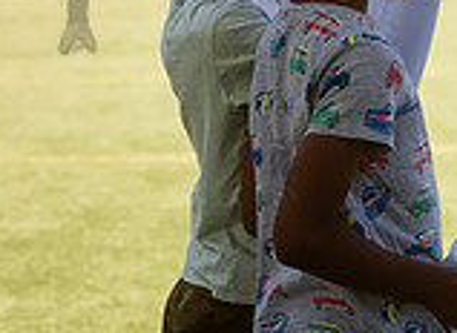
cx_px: 498
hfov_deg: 5.8
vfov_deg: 4.2
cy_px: 68
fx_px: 4523
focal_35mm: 346
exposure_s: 1/800
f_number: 4
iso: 200
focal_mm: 80
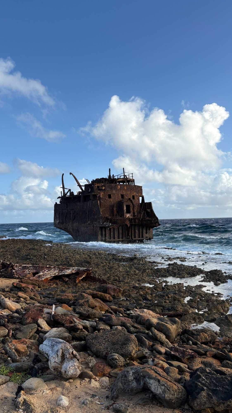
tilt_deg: +2.3
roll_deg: +2.2
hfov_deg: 40.2
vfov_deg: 66.1
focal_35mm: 29
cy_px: 210
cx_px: 116
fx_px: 317
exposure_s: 1/3279
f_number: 1.6
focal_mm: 5.96
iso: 50
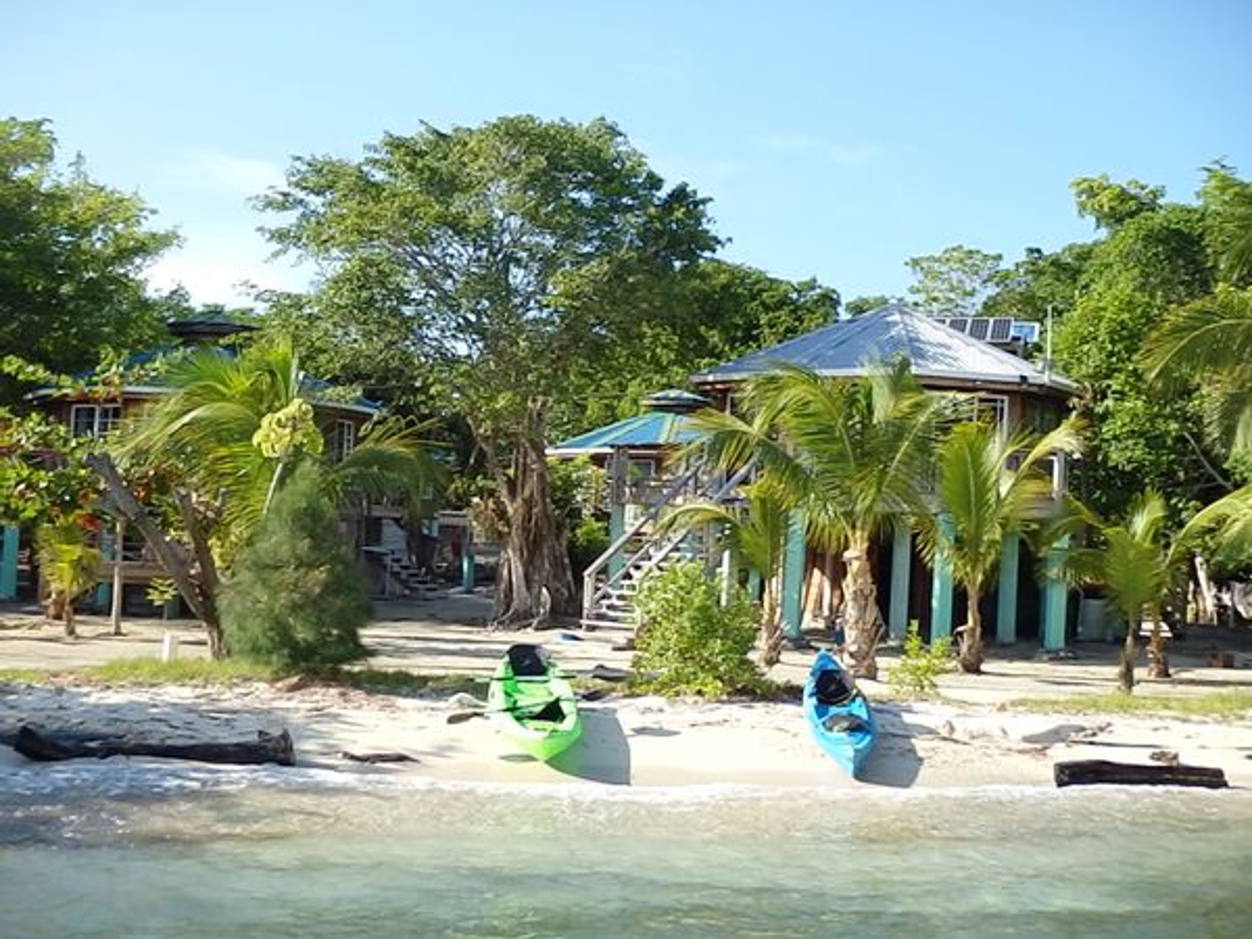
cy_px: 470
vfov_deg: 29.7
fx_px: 1772
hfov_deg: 38.9
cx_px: 626
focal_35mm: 49
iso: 125
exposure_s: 1/320
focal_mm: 8.8
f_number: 4.9
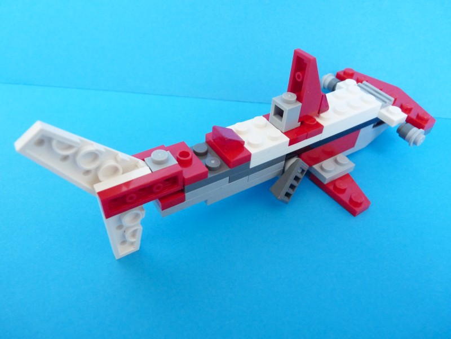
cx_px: 226
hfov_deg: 65.3
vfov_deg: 51.4
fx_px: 352
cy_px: 170
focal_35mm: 27
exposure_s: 1/30
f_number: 2.8
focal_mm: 4.8
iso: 320
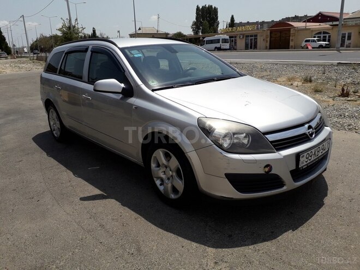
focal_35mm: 27
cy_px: 135
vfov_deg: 51.4
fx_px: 281
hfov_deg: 65.3
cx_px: 180
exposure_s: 1/3401
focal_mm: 3.6
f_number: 1.9
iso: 40
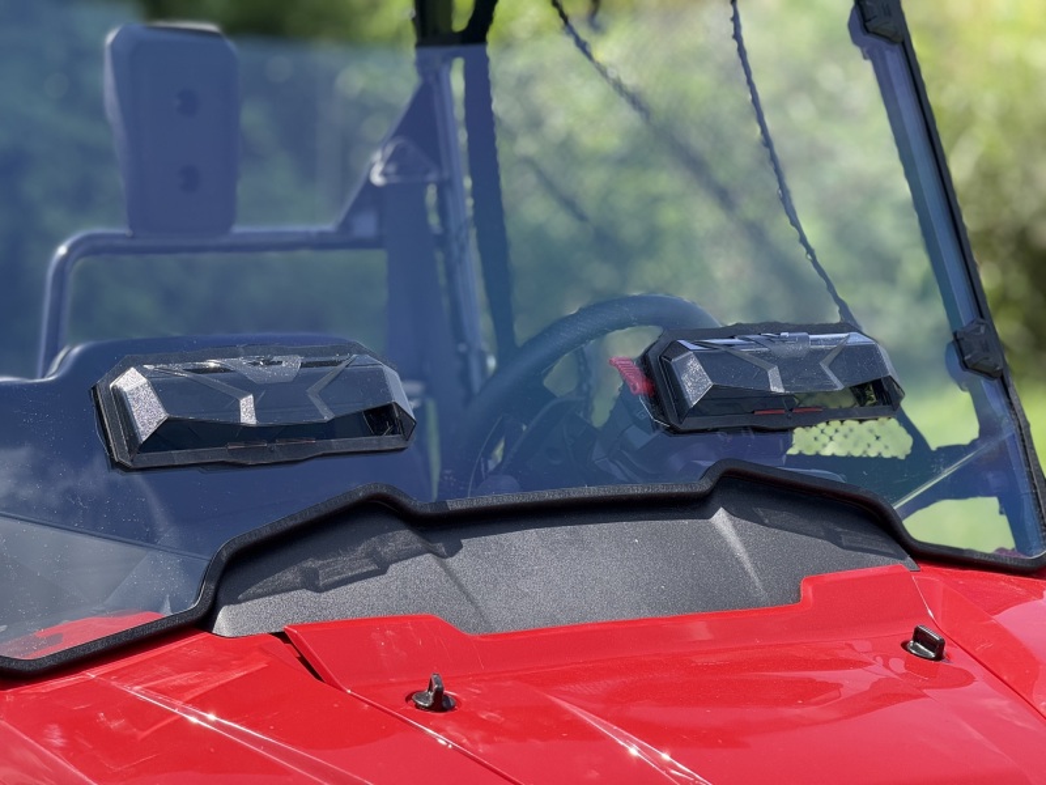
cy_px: 392
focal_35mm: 120
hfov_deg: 16.4
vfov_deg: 12.3
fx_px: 3626
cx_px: 523
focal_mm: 15.66
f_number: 2.8
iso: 50
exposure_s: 1/436
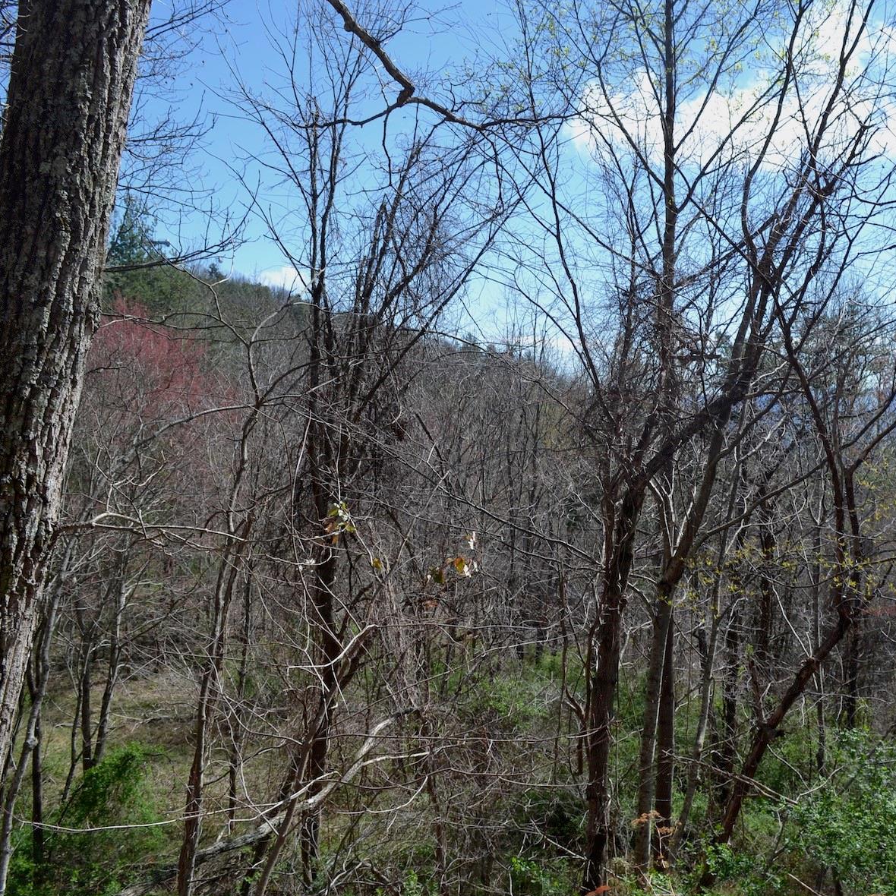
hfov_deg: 46.3
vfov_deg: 47.2
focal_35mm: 35
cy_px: 443
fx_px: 1025
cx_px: 610
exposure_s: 1/200
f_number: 7.1
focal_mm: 18
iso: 100
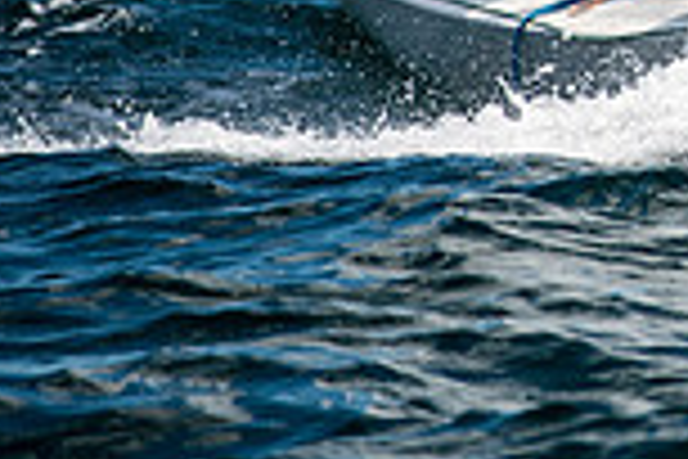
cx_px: 1268
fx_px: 15249
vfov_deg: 1.7
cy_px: -344
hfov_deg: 2.6
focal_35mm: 798
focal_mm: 200
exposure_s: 1/1250
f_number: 5
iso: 160
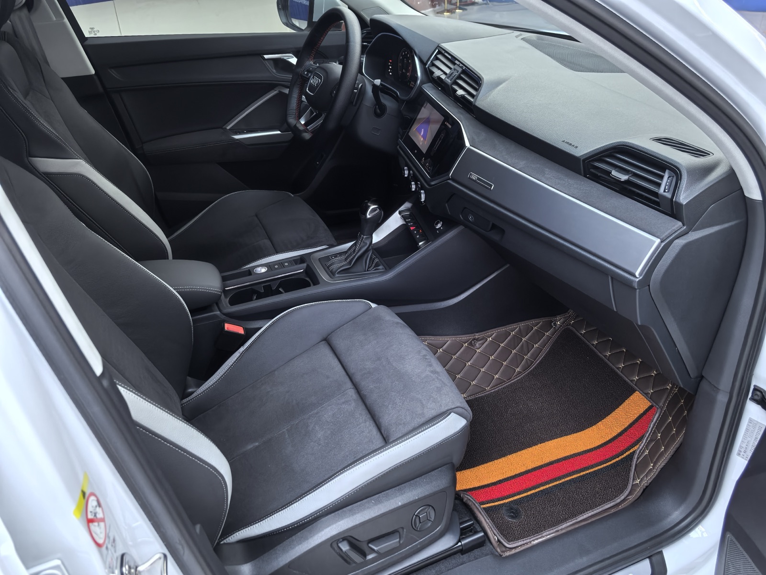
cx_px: 383
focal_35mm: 27
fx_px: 597
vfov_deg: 51.4
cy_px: 288
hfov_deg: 65.3
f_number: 2
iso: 250
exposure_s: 1/100
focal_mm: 6.35
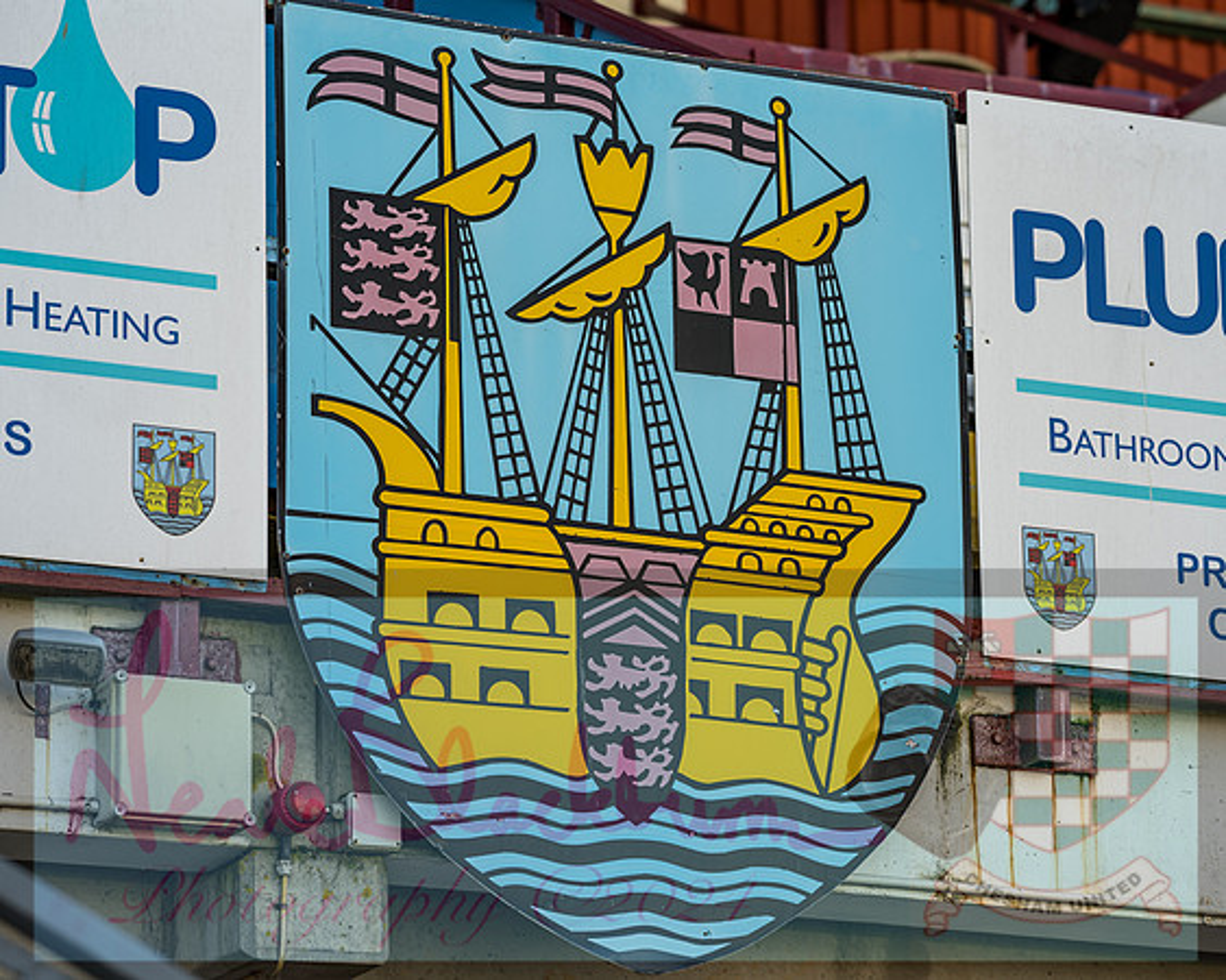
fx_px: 5660
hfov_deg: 12.4
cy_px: 503
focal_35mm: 156
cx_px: 653
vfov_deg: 9.9
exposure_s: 1/250
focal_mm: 135
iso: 50
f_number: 3.5
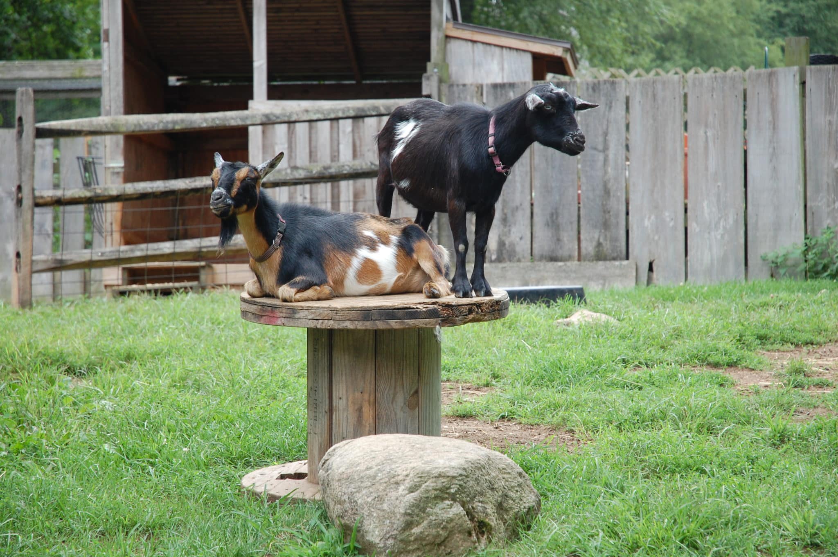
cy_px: 278
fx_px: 2442
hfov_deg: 19.5
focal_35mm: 105
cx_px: 419
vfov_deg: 13.0
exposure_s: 1/250
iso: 400
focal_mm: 70
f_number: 4.5
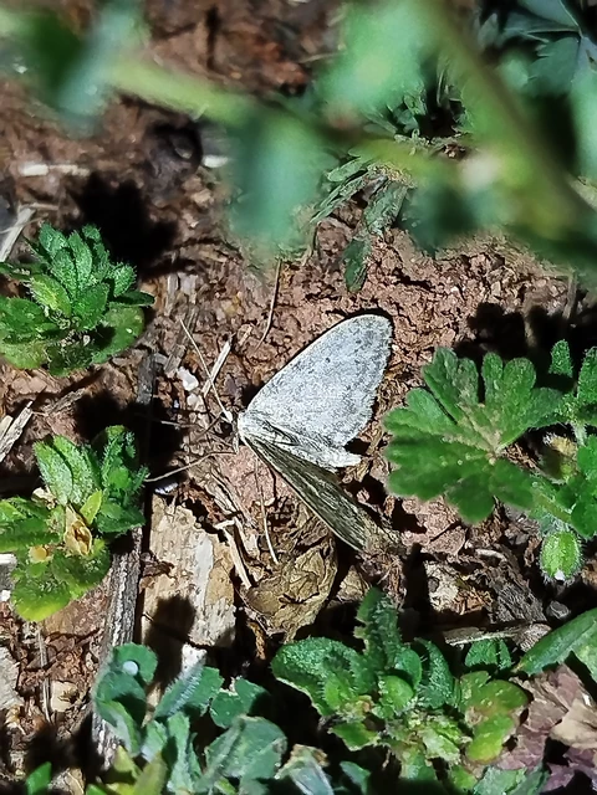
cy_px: 398
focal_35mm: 84
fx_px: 1932
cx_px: 298
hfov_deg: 17.6
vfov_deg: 23.3
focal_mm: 5.31
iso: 200
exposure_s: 1/50
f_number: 1.7
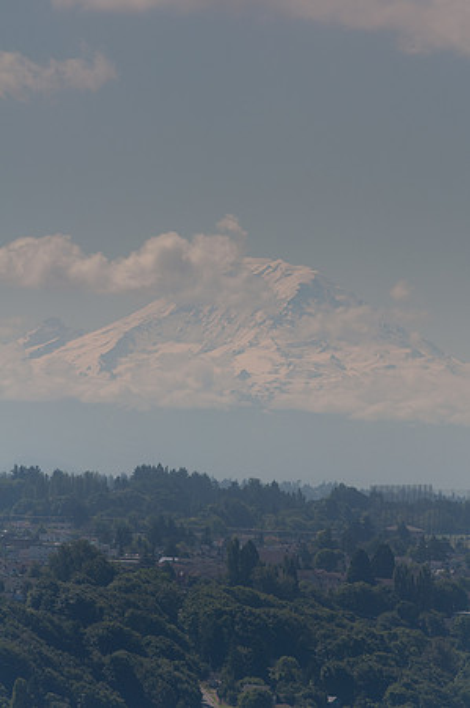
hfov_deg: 4.6
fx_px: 5888
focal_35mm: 300
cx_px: 235
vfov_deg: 6.9
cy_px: 354
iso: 200
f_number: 11
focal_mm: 200
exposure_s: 1/640
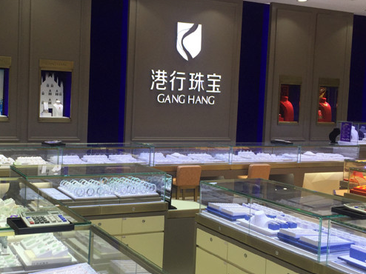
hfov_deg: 39.9
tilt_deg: -3.5
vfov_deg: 30.9
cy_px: 134
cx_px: 118
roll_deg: -1.9
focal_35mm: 47
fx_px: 497
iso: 32
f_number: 2.2
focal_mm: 4.15
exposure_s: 1/309
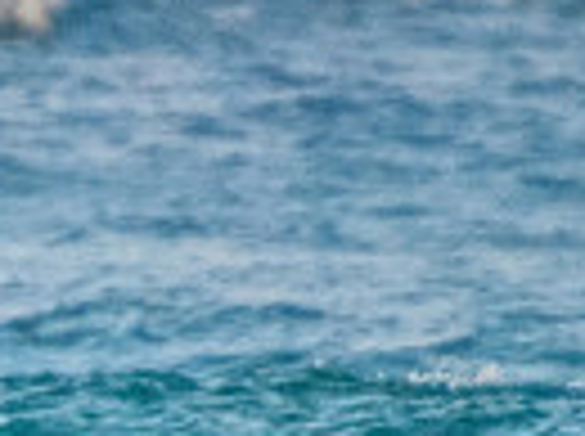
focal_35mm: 2639
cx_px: -333
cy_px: 843
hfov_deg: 0.8
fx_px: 44516
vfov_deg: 0.6
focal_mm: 400
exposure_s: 1/2000
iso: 5000
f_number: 5.6
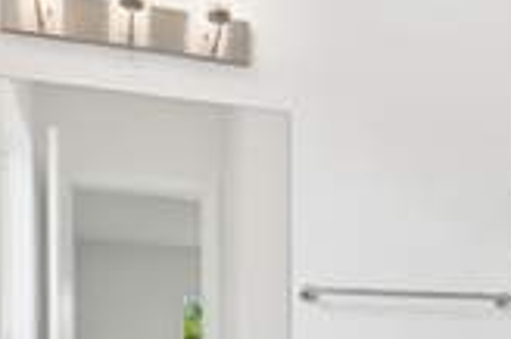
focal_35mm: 43
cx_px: 284
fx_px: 606
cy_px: 370
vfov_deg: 28.5
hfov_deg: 45.6
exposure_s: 1/15
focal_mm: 14.6
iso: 200
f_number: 8
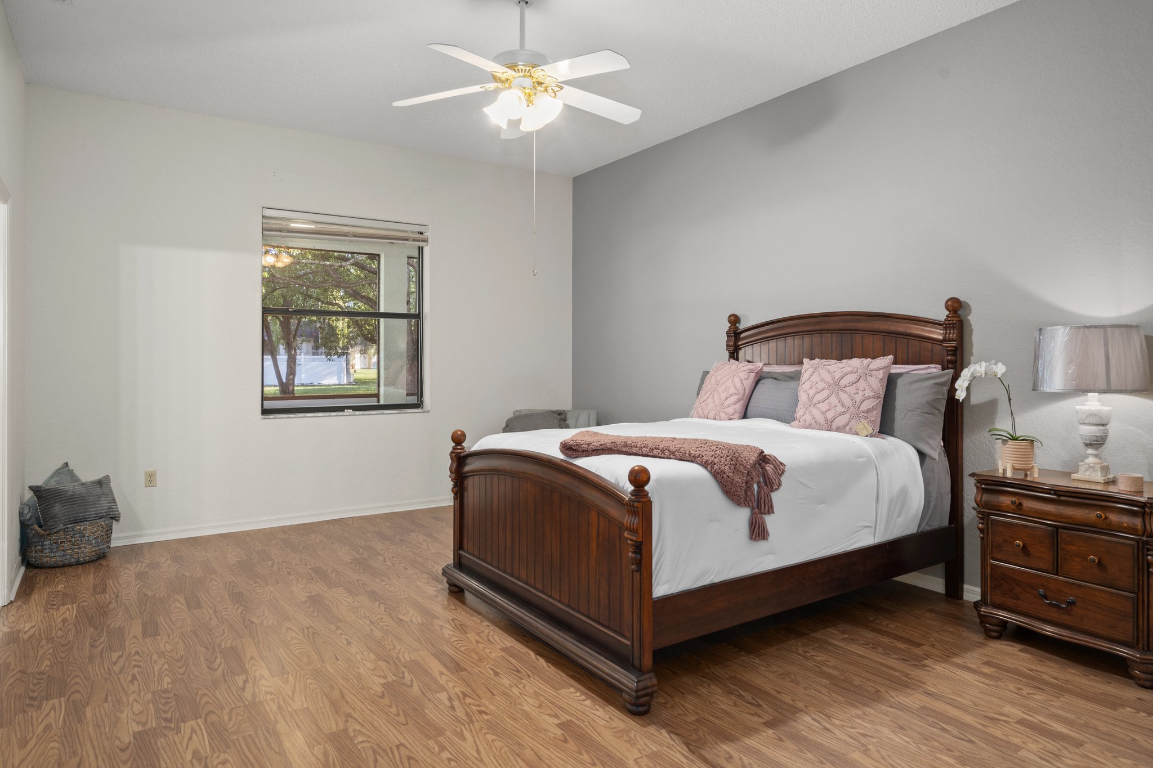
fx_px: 672
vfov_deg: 59.5
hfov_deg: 81.2
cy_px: 384
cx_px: 576
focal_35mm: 21
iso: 320
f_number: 8
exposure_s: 1
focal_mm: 21
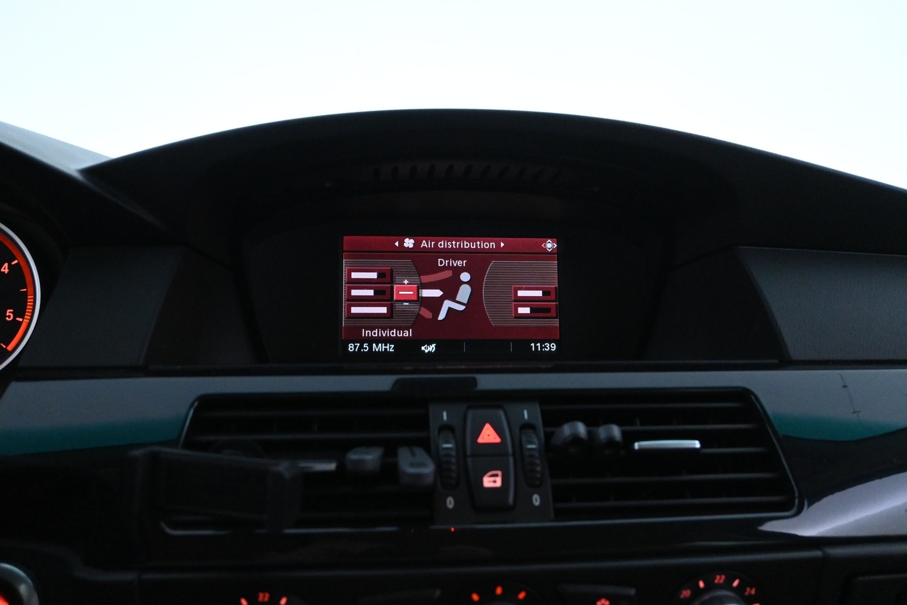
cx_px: 454
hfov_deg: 61.9
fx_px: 756
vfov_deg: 43.6
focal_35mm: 30
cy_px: 302
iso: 6400
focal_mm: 20
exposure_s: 1/80
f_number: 4
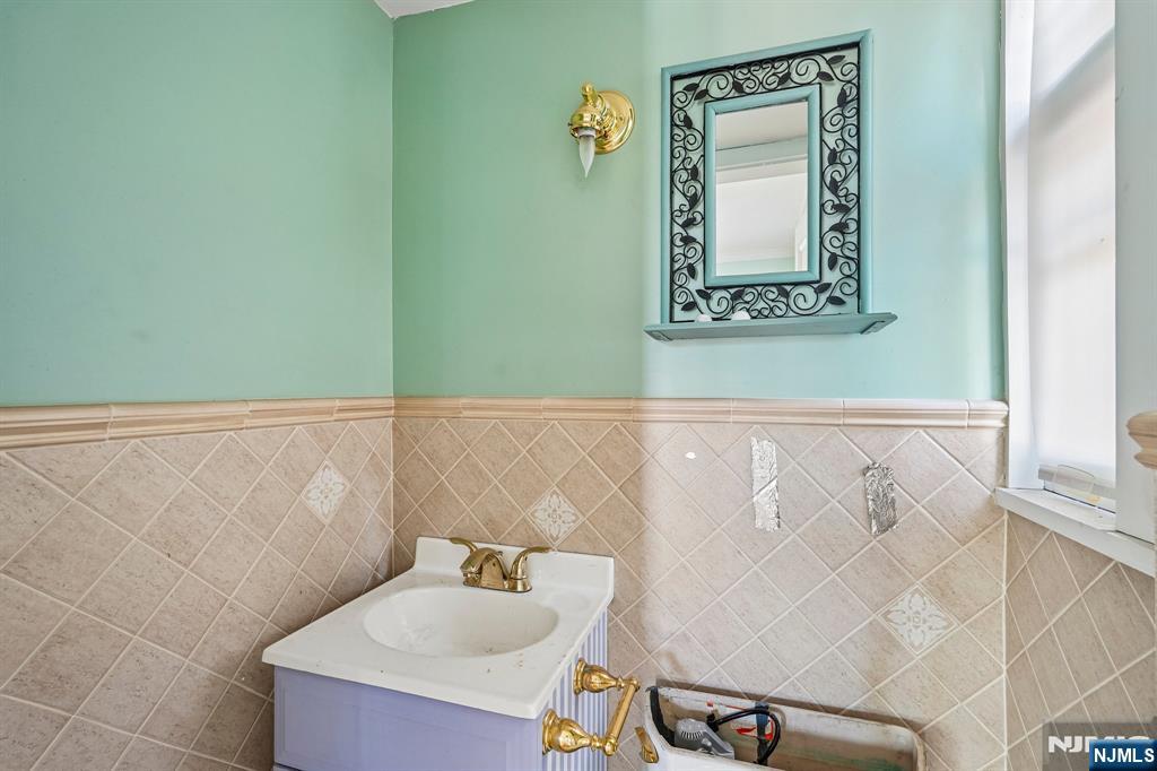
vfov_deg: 72.0
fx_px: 530
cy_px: 386
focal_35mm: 16
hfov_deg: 95.0
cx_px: 578
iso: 400
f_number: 8
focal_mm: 16.5
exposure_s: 1/1.67
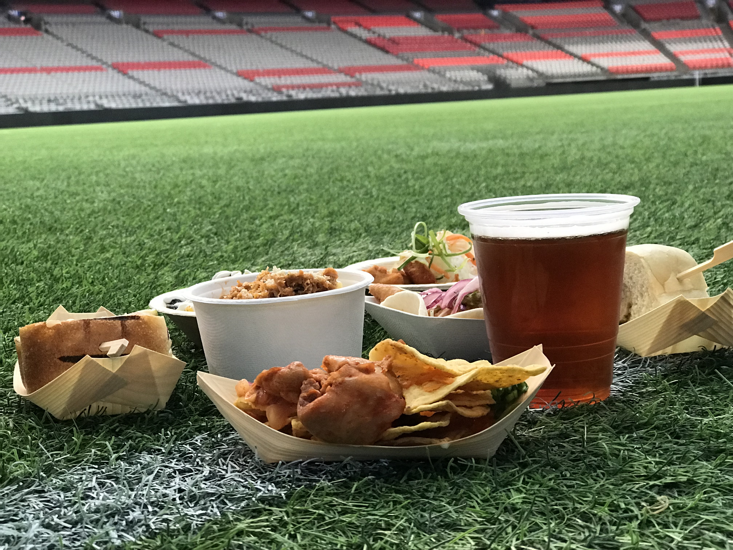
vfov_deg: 25.7
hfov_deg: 33.8
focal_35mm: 57
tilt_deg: -7.9
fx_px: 1207
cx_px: 366
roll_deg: +3.2
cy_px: 275
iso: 200
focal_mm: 6.6
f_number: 2.8
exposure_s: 1/60
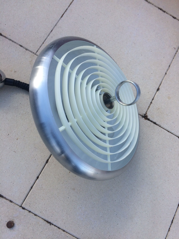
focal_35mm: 29
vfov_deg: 61.7
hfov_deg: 48.2
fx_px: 200
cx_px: 90
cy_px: 120
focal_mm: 4.15
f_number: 2.2
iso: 32
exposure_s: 1/720
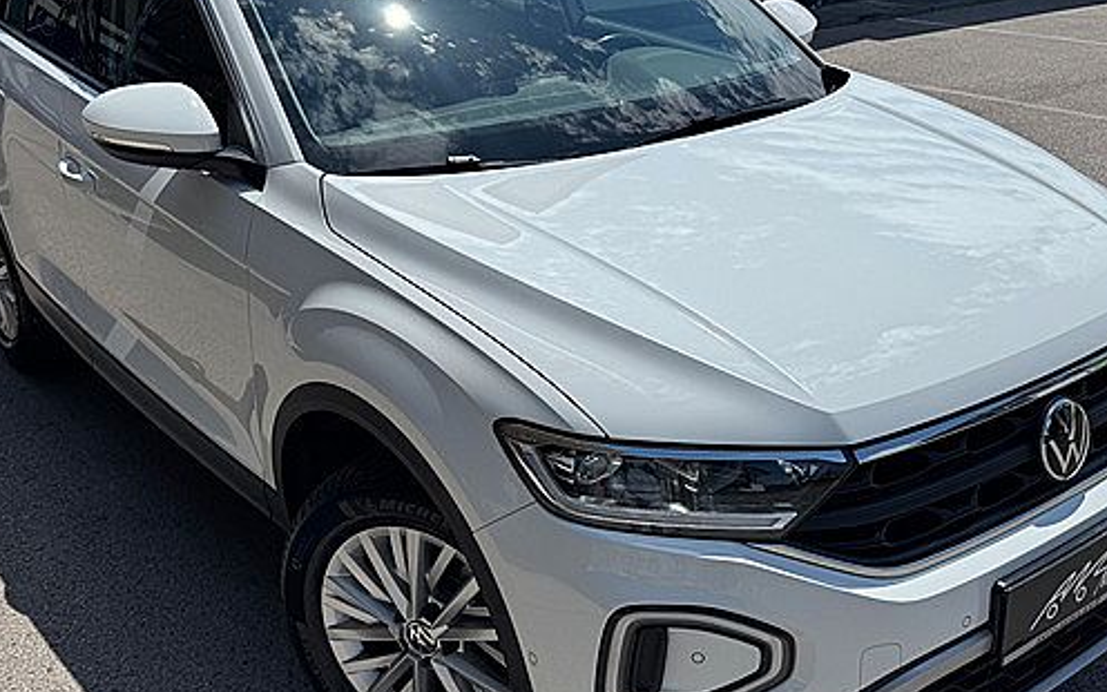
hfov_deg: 48.1
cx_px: 607
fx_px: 1237
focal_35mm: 41
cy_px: 350
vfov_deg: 31.2
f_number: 1.78
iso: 80
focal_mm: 6.76
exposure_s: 1/10417
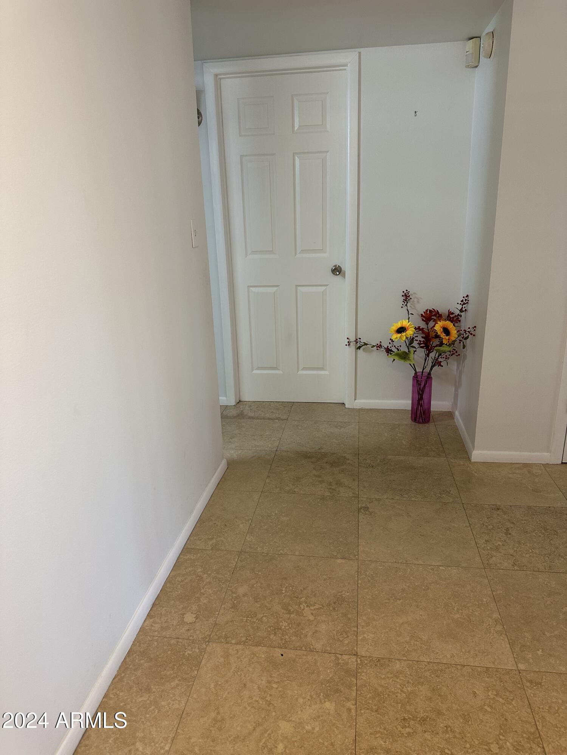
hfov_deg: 56.8
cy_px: 378
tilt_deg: -17.5
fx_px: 524
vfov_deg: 71.6
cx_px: 284
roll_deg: +1.2
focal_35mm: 24
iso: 160
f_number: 1.78
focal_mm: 6.86
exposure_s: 1/60
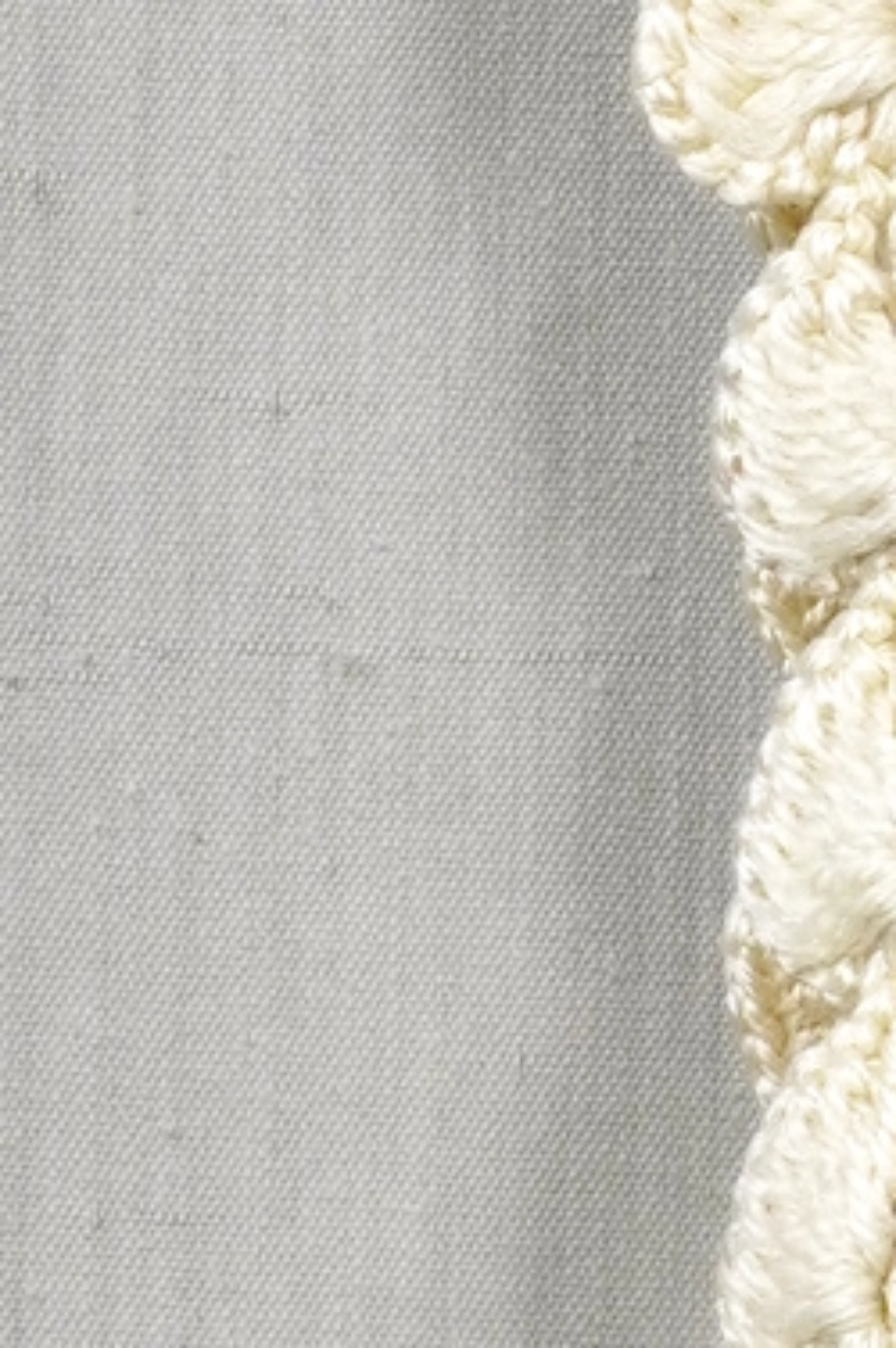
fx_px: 13763
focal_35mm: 368
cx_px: 2229
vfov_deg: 5.6
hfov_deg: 3.7
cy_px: 57
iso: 320
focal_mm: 32
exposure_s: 1/80
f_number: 7.1
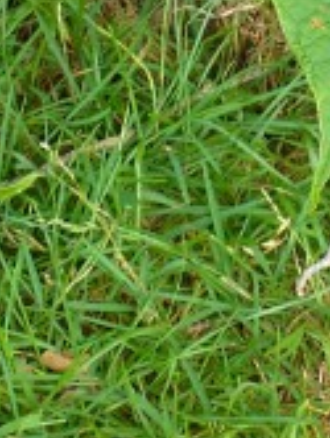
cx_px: 407
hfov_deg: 9.2
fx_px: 2016
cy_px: -388
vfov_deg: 11.4
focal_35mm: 159
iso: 100
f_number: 3.6
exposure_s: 1/80
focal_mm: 5.9
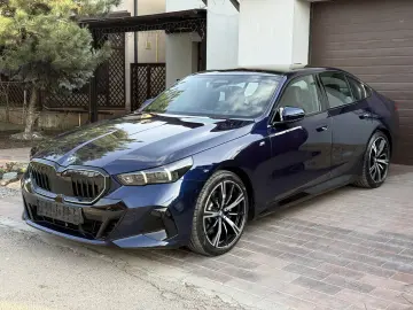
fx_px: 573
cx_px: 206
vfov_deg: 30.3
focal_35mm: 48
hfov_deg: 39.7
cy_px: 155
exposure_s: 1/455
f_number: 1.78
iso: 80
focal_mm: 6.76
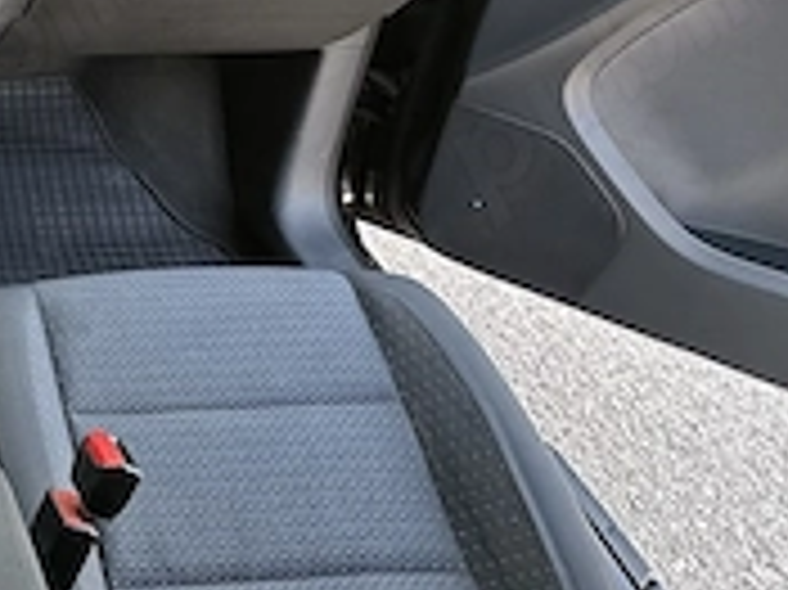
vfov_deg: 28.7
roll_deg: -0.1
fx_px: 1092
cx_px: -212
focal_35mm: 48
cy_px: 27
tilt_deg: -30.8
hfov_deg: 31.5
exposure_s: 1/99
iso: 160
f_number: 2.2
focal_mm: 2.22
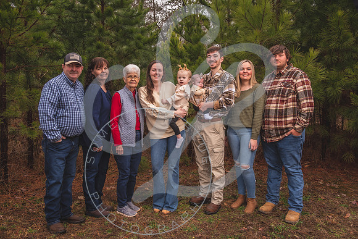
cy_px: 120
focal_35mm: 32
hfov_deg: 58.7
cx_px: 179
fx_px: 318
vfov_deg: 41.1
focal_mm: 32
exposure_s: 1/160
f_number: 5.6
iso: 200
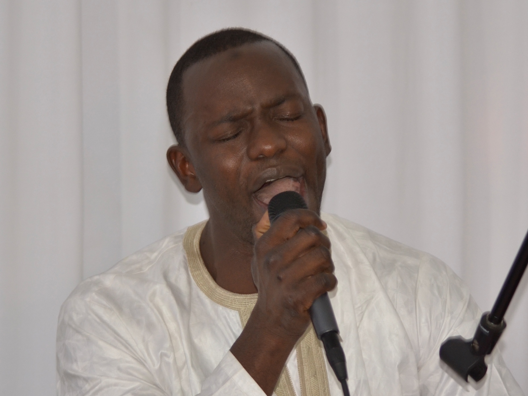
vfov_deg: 9.0
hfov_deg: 12.0
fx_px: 2517
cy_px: 213
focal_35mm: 165
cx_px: 340
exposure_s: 1/50
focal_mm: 70
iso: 640
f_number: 4
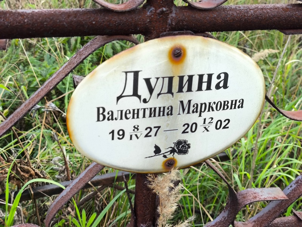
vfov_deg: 29.1
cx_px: 151
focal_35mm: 50
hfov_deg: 38.2
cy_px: 114
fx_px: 436
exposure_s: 1/120
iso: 64
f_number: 1.7
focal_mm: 4.71
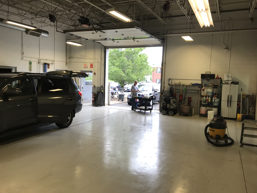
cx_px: 128
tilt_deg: -5.3
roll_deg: -1.9
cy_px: 96
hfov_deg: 63.4
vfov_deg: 49.7
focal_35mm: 28
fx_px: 208
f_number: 1.8
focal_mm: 3.99
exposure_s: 1/120
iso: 25
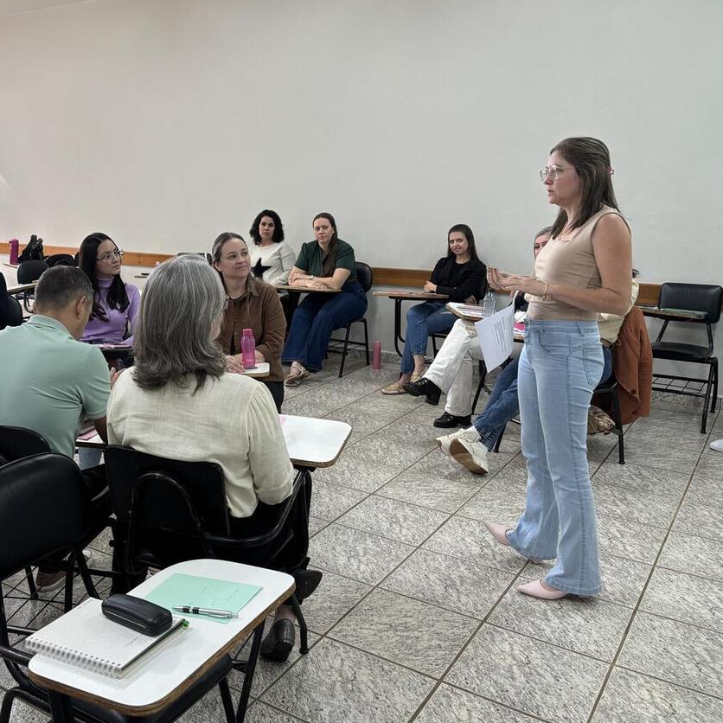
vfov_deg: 49.7
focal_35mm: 33
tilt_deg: -10.1
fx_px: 780
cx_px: 214
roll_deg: -0.1
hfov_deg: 48.5
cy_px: 343
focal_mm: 5.96
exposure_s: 1/120
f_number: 1.6
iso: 125
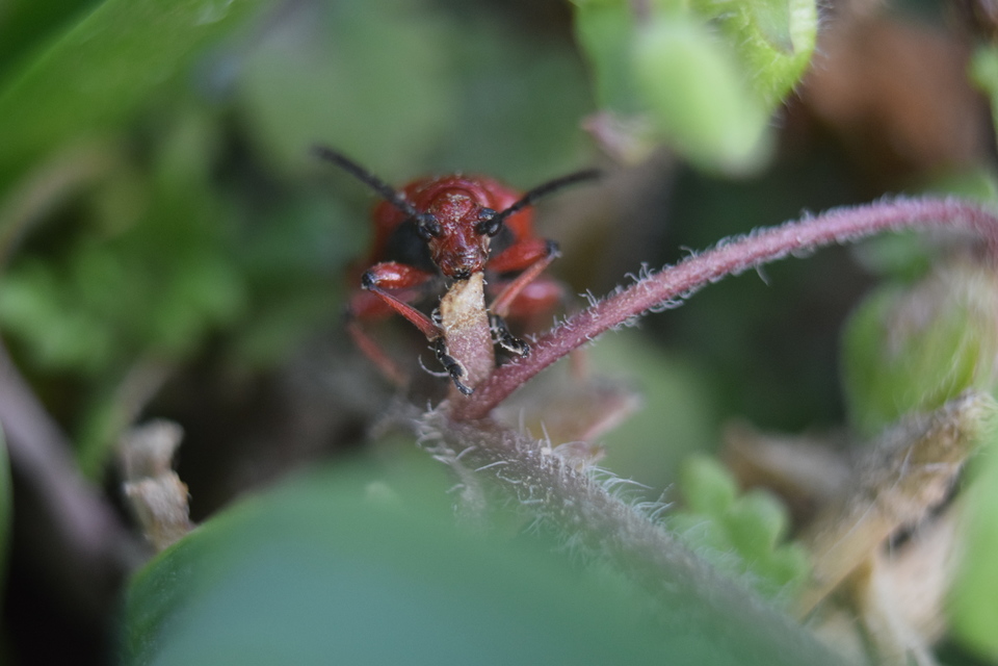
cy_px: 333
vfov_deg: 16.6
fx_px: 2287
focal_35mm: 82
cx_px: 499
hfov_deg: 24.6
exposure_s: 1/125
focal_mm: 55
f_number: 6.3
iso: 1600
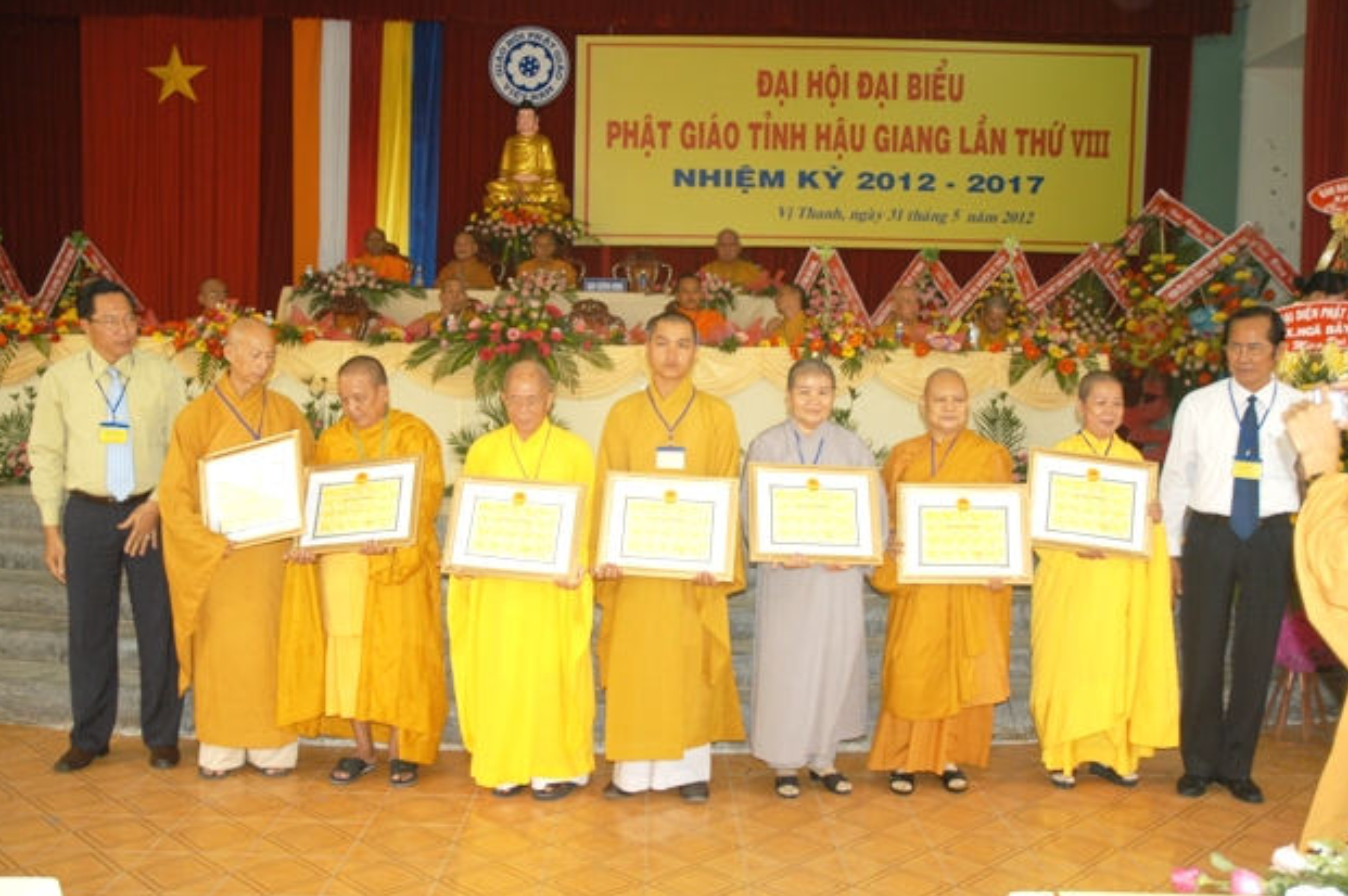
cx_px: 662
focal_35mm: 34
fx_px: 1272
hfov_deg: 55.8
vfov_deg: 38.8
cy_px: 440
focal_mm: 22
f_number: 3.8
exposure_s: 1/60
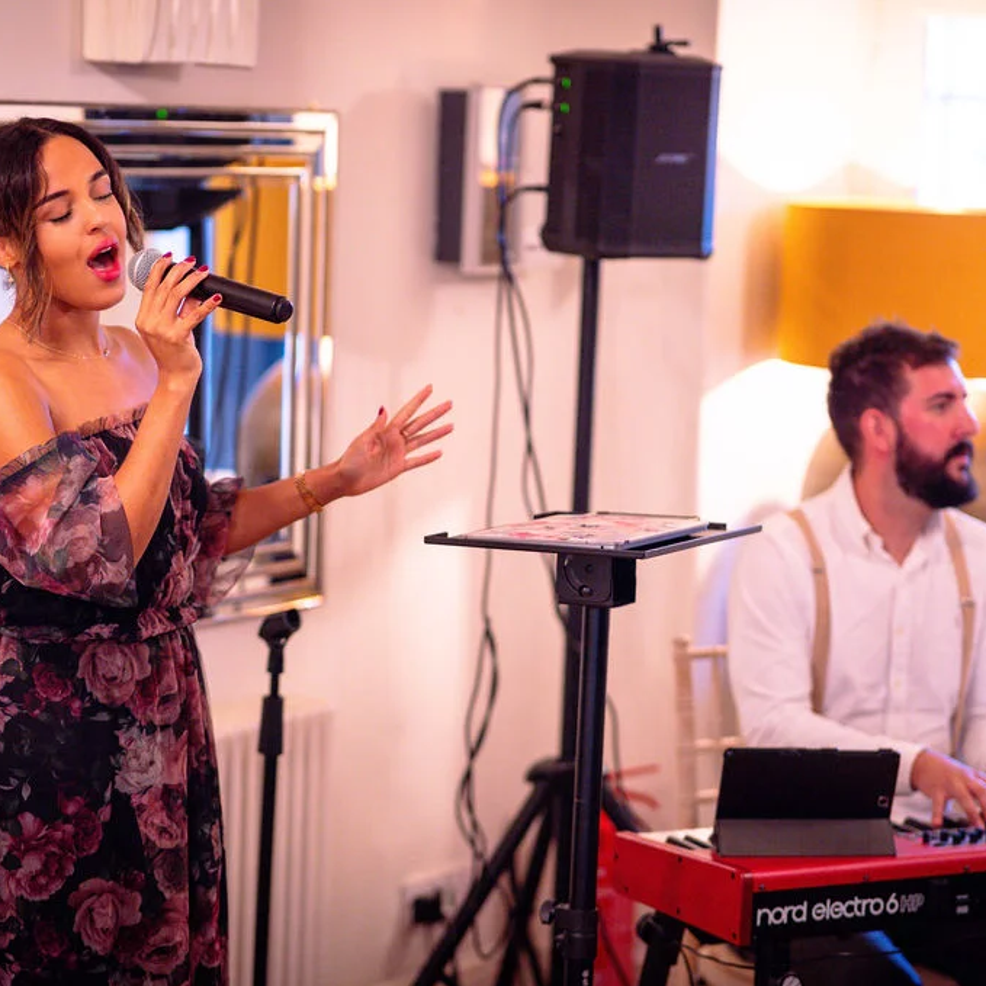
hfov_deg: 16.0
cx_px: 491
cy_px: 494
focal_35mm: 109
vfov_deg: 16.0
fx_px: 3513
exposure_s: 1/200
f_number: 1.8
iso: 1250
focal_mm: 85
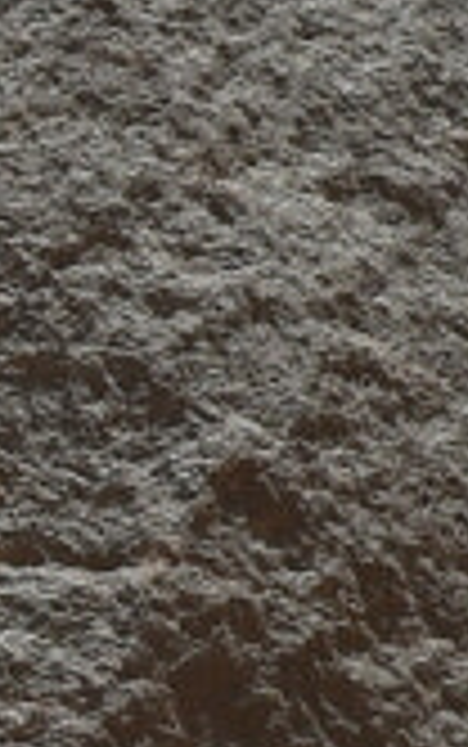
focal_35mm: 929
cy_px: 1854
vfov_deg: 2.2
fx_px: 18918
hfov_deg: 1.4
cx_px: -3573
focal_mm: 55
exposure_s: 1/350
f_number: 9.5
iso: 200
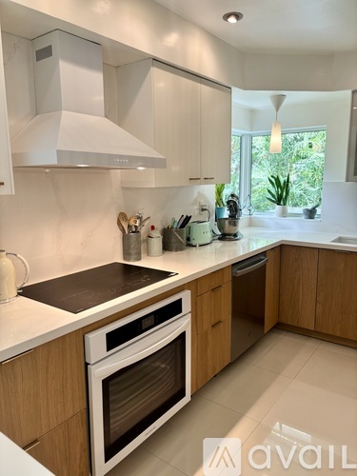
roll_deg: -0.6
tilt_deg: -8.8
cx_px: 178
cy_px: 238
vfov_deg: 67.3
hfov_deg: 53.1
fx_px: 358
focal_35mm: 26
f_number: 1.6
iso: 80
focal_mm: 5.96
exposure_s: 1/60
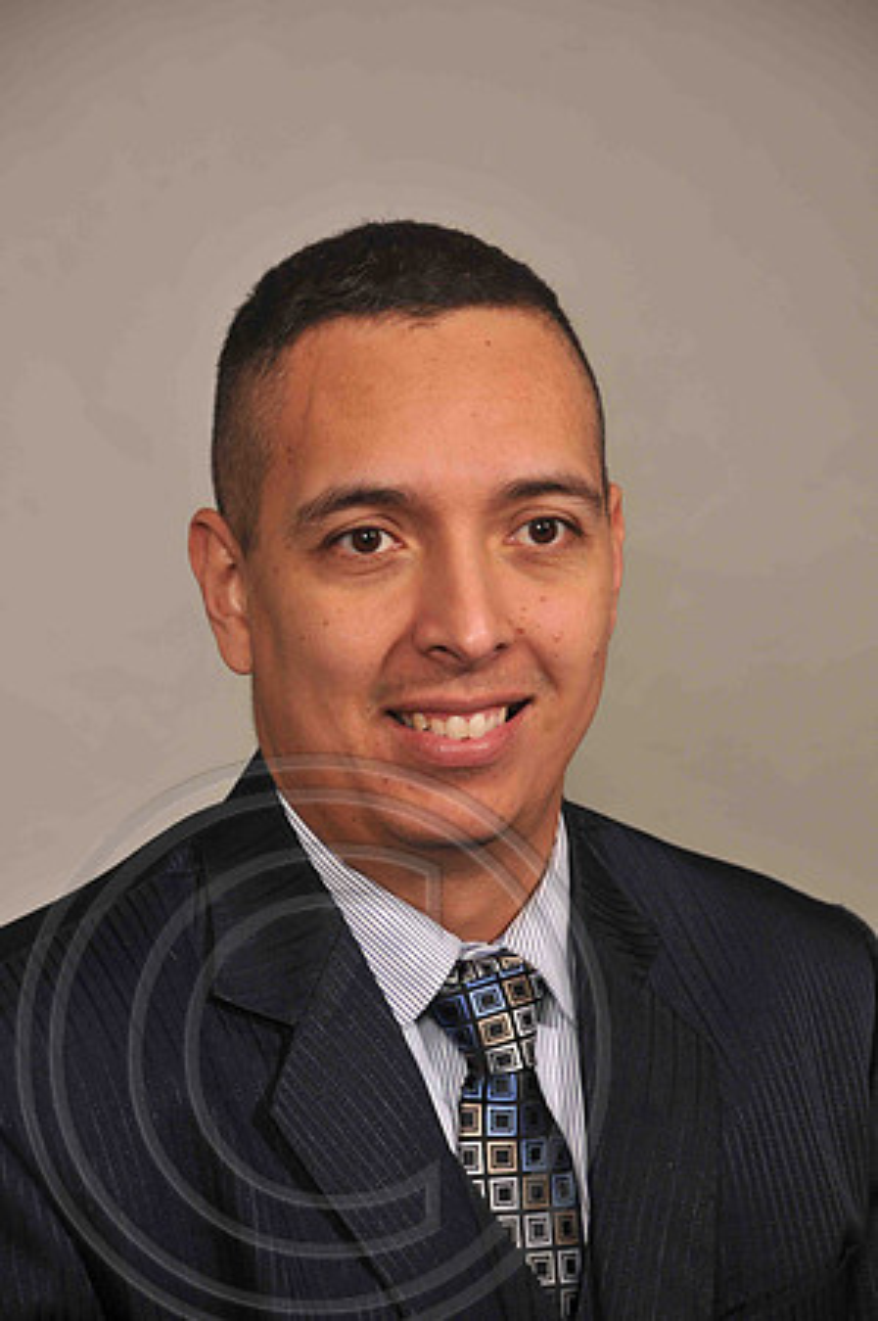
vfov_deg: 13.7
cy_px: 660
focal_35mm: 150
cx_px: 439
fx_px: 5500
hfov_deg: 9.1
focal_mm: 100
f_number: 6.3
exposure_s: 1/60
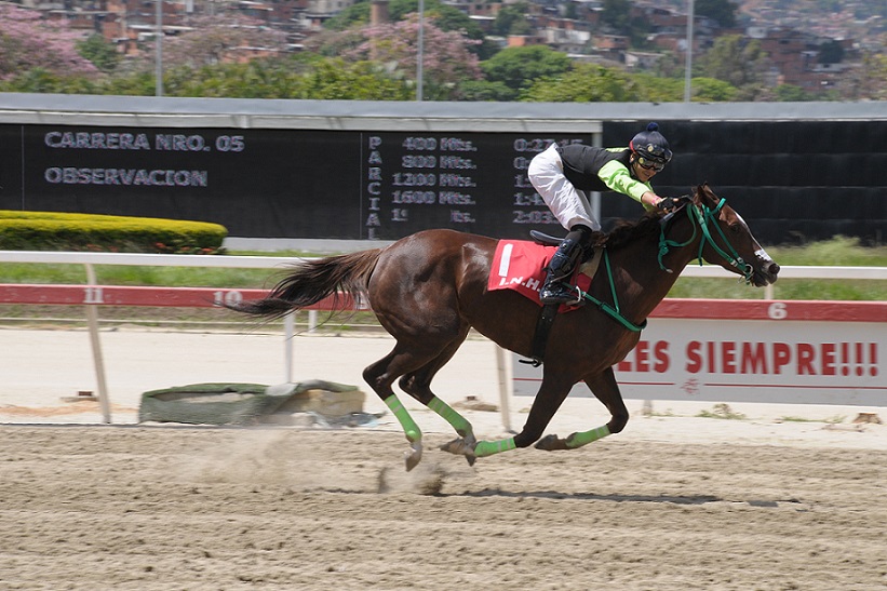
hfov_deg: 13.0
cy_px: 296
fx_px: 3880
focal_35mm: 158
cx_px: 444
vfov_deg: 8.7
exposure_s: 1/500
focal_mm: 105
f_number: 10
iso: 400
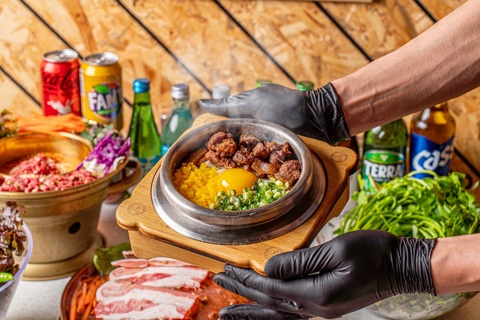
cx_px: 240
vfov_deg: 19.5
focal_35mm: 70
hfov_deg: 28.8
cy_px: 160
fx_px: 933
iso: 100
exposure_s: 1/125
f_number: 7.1
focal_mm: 70
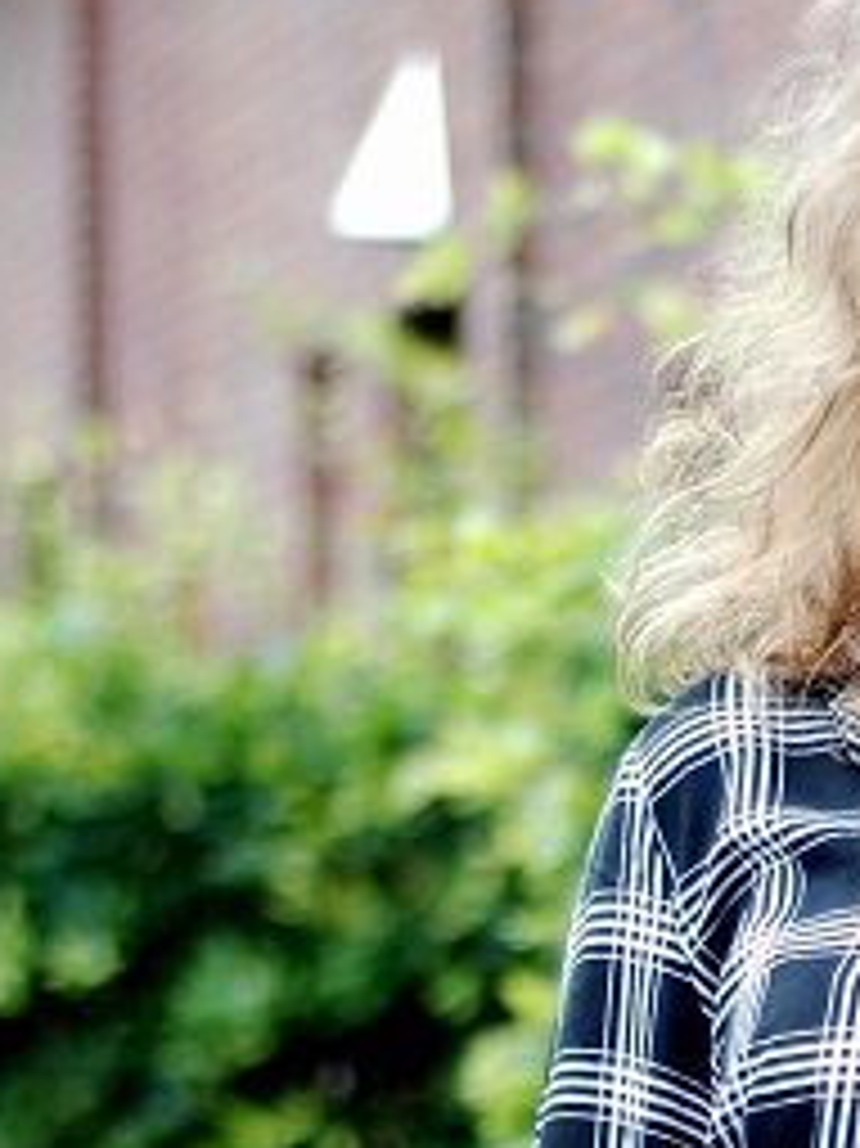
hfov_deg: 5.2
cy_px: 1778
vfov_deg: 6.9
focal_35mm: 282
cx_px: 1157
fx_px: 9349
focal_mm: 50
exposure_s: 1/400
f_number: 2
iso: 100
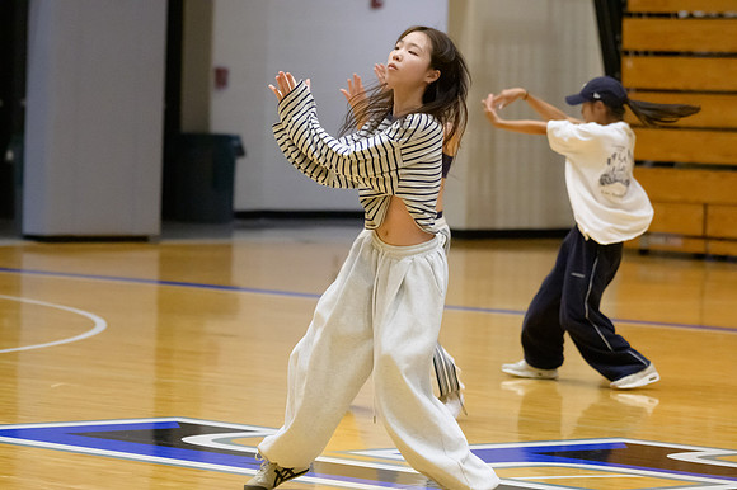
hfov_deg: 10.3
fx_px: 4092
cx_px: 368
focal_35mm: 200
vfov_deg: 6.9
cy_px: 245
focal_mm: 200
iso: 22800
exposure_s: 1/1000
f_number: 5.6
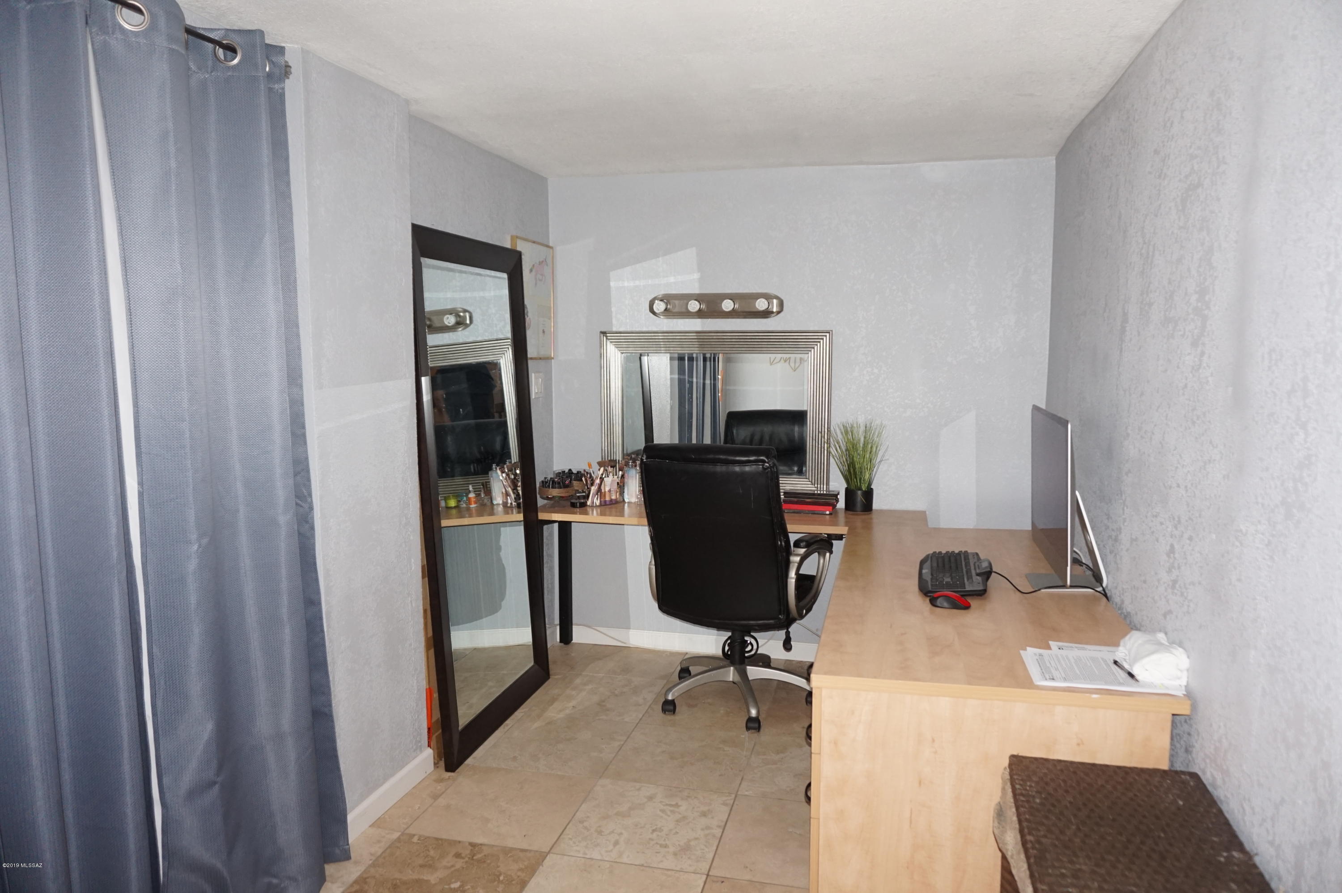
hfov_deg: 73.8
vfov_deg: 53.1
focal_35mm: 24
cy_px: 446
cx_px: 671
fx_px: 894
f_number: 3.5
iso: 800
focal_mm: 16
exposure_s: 1/100
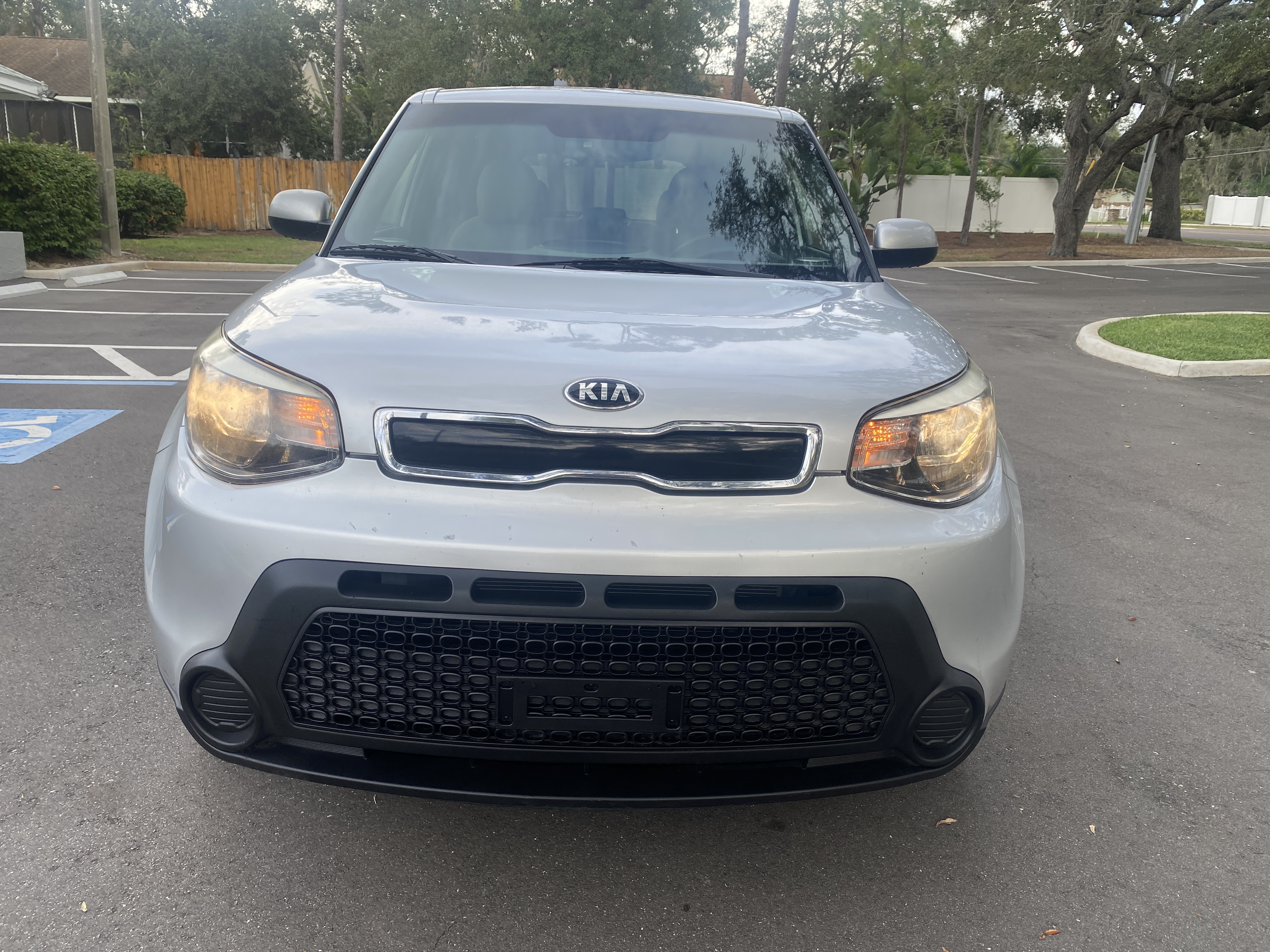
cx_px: 635
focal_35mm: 26
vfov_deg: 53.1
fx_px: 954
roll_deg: -0.8
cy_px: 476
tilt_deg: -13.3
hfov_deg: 67.3
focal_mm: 4.25
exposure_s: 1/685
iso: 32
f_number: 1.8
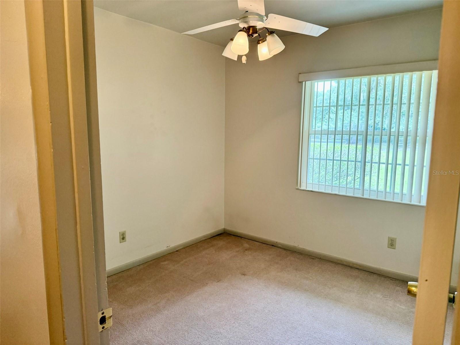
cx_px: 230
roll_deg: -0.4
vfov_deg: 56.8
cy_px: 172
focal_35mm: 24
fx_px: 319
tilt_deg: -7.5
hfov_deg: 71.6
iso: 250
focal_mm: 6.76
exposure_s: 1/120
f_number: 1.78
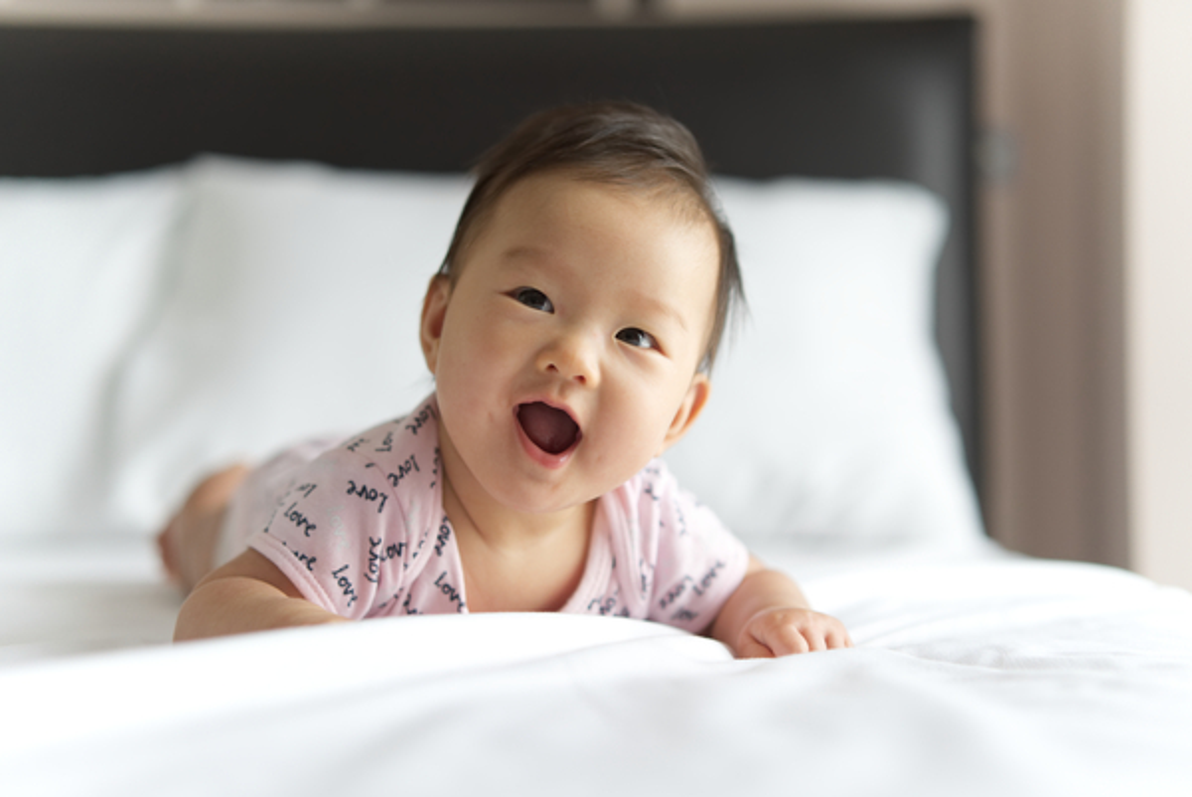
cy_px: 398
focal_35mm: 55
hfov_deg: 36.2
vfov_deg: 24.7
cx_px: 596
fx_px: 1822
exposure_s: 1/200
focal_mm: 55
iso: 400
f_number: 2.2
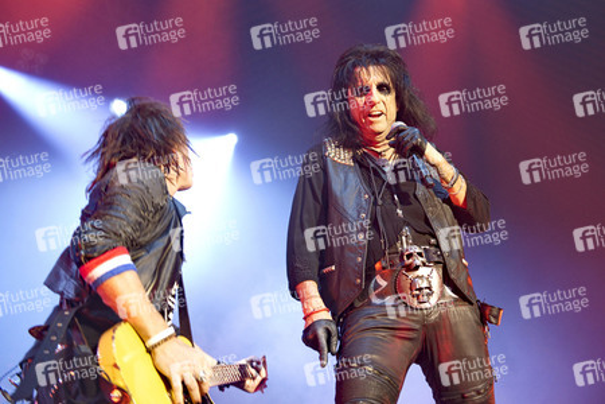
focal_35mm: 44
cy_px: 202
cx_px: 302
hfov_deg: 44.5
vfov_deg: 30.5
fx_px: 739
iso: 1600
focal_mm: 44
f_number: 3.5
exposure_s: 1/200
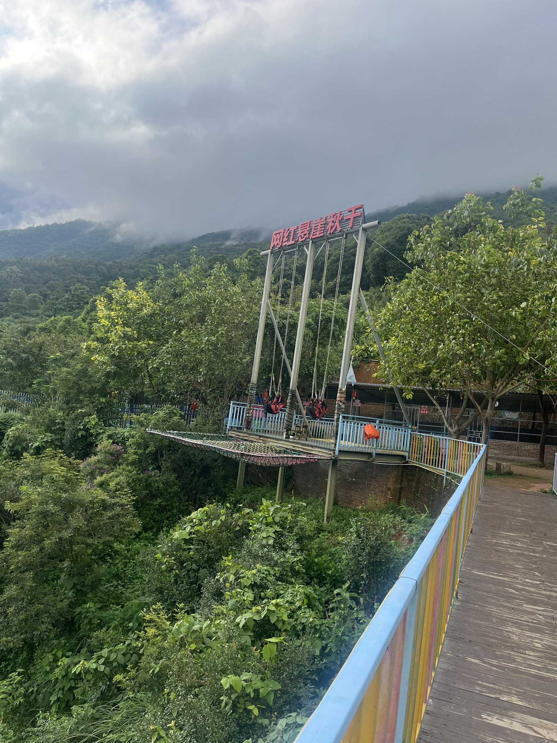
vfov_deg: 67.3
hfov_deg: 53.1
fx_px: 558
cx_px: 278
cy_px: 372
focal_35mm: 26
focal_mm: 5.1
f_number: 1.6
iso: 50
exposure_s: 1/1536
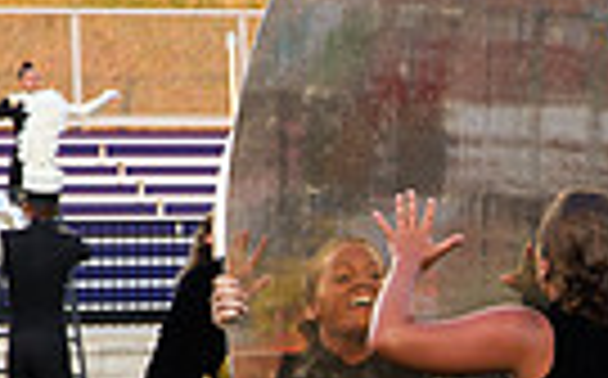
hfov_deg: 4.9
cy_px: 409
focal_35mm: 432
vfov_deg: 3.0
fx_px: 7149
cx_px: 478
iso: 640
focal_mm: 90
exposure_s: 1/250
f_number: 8
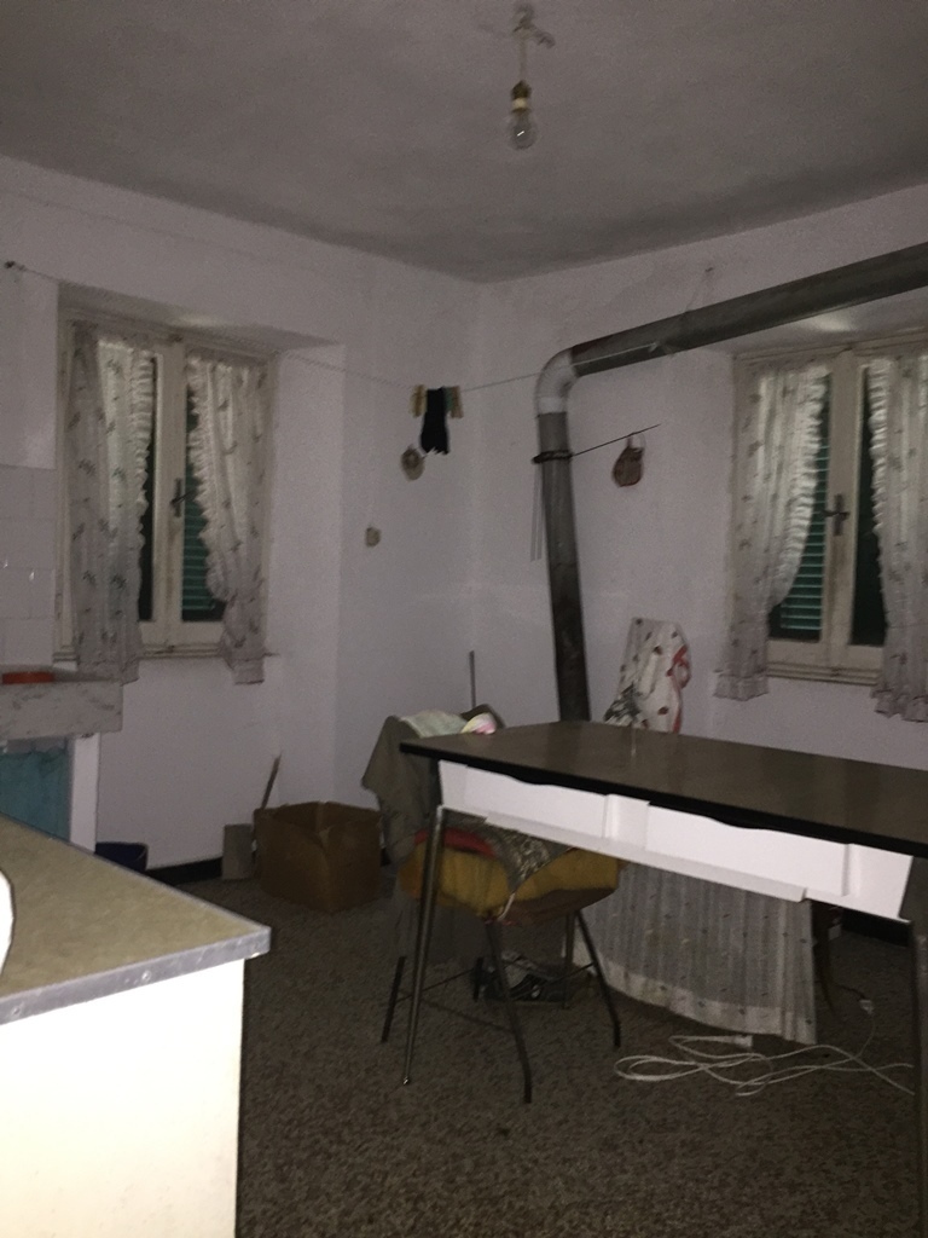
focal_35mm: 29
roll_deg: -1.1
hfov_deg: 48.2
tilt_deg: -0.3
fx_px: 1037
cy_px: 619
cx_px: 464
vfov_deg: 61.7
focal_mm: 4.15
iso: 200
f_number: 2.2
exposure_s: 1/17
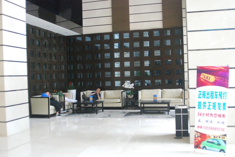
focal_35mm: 36
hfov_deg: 53.1
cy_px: 78
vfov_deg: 37.0
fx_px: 235
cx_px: 118
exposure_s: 1/500
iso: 1600
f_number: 2.8
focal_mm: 24
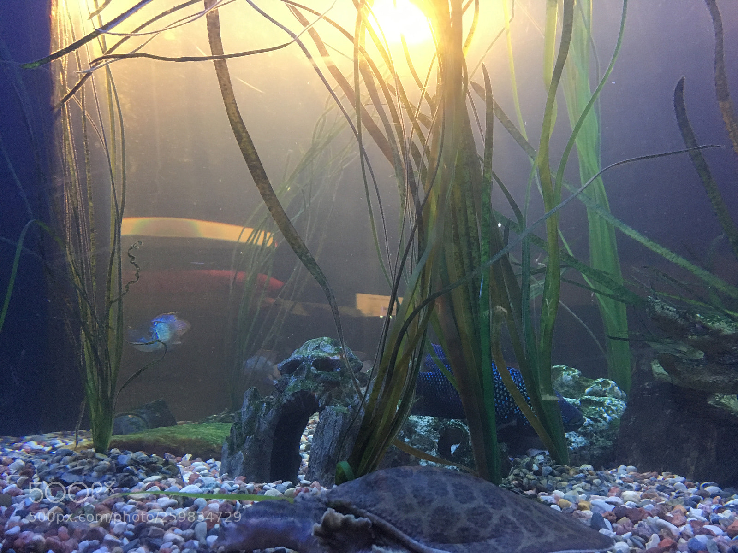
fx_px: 618
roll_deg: +0.9
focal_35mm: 29
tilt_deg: +8.3
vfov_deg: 48.2
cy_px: 276
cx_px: 369
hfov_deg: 61.7
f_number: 2.2
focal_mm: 4.15
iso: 200
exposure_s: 1/30
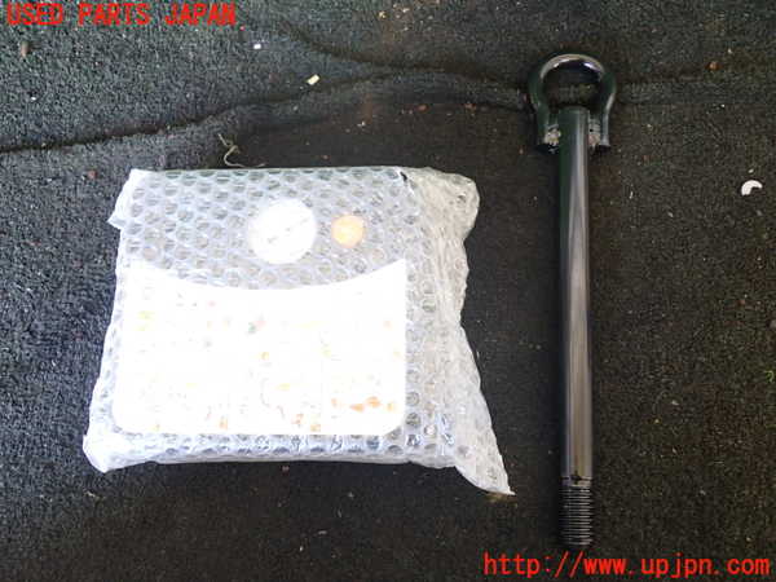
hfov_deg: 60.0
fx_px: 673
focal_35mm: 30
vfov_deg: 46.8
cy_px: 291
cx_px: 388
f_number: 2.3
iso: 320
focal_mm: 5.4
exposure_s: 1/30
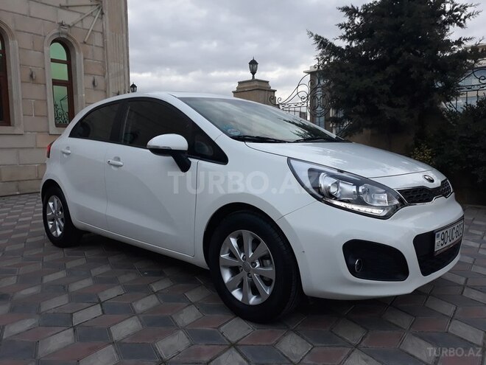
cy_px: 182
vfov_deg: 51.4
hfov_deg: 65.3
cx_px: 243
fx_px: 379
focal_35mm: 27
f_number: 1.7
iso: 80
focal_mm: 3.71
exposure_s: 1/100
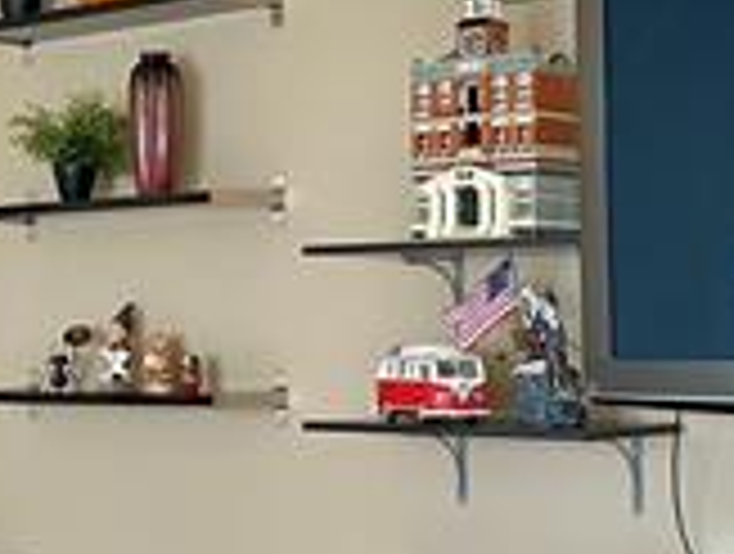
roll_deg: +0.3
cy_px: 351
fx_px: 1998
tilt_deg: -1.8
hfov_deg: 20.7
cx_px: 185
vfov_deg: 15.8
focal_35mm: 94
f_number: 1.78
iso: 640
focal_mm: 6.86
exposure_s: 1/60
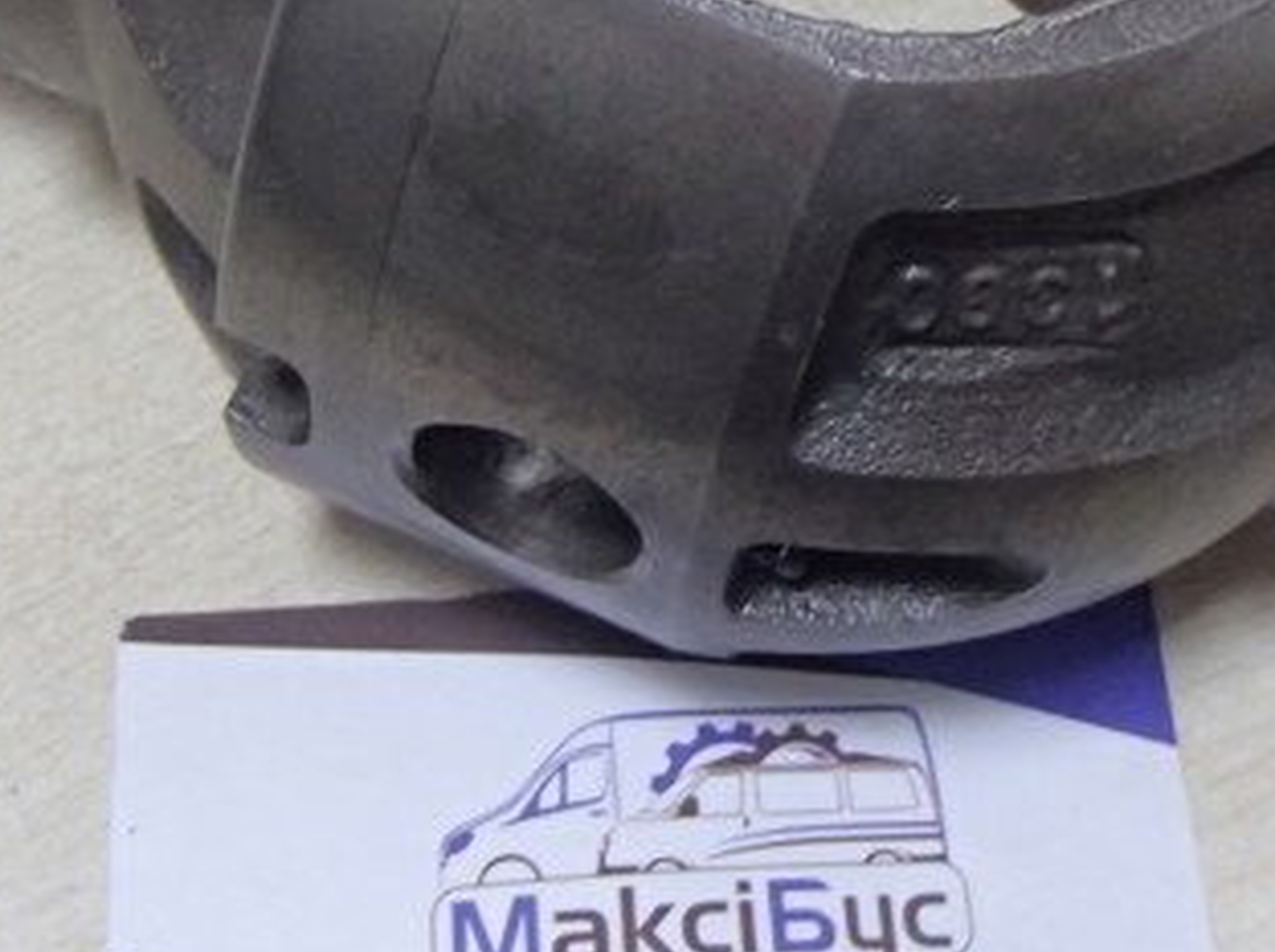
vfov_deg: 19.1
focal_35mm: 76
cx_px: 924
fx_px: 2795
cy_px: 182
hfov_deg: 25.5
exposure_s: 1/40
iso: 800
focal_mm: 6.64
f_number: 4.7
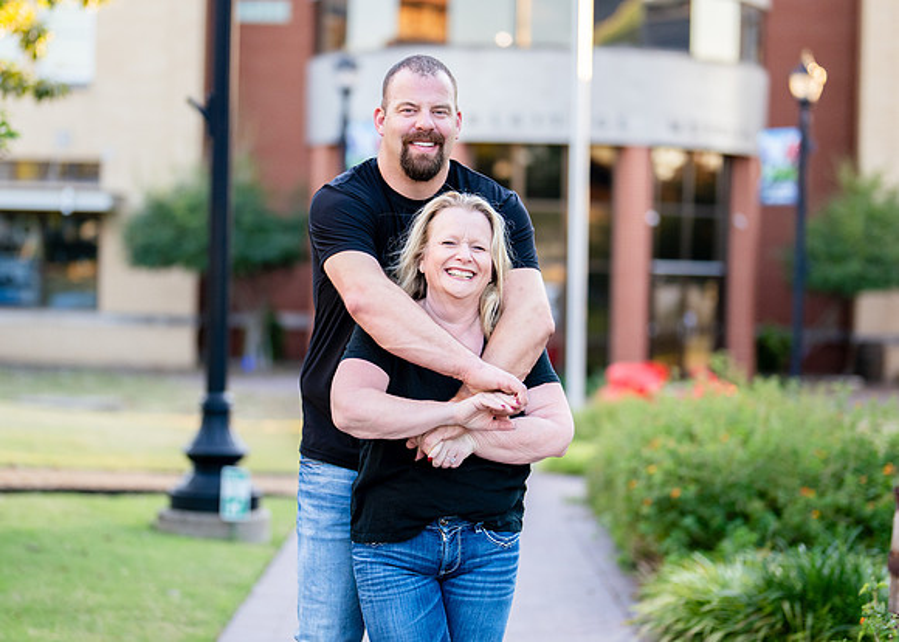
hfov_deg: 23.6
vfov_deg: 17.0
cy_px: 332
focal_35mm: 84
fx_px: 2147
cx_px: 428
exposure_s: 1/1250
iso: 320
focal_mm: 50
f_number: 1.2
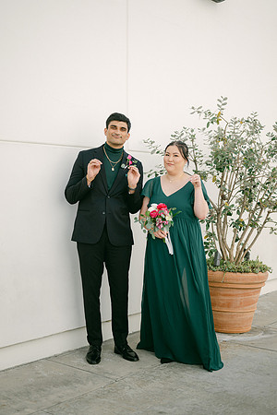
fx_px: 577
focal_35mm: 50
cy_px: 208
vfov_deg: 39.6
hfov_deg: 27.0
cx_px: 138
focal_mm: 50
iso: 80
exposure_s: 1/4000
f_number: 1.8
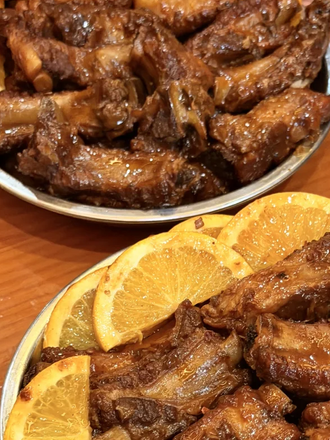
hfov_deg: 16.8
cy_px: 279
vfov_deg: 22.2
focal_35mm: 88
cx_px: 218
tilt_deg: -52.9
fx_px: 1118
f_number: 1.78
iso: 250
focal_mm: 6.76
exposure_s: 1/50
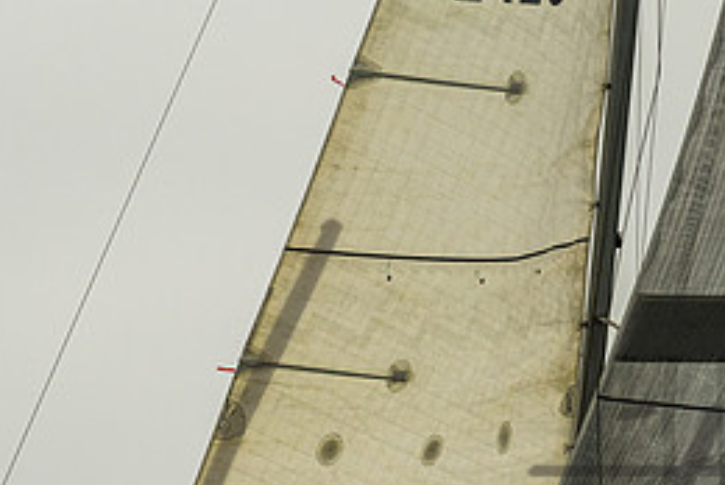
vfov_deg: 3.8
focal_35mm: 363
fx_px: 7319
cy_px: 574
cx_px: 312
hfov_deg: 5.7
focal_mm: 145
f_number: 6.3
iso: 400
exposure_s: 1/2500
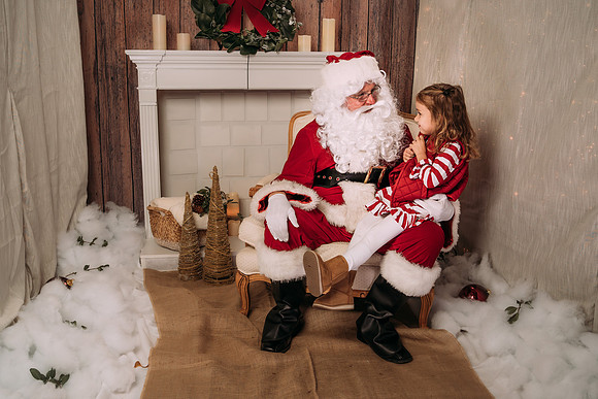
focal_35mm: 37
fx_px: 622
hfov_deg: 51.3
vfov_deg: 35.6
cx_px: 306
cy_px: 200
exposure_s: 1/100
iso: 100
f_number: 6.3
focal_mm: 35
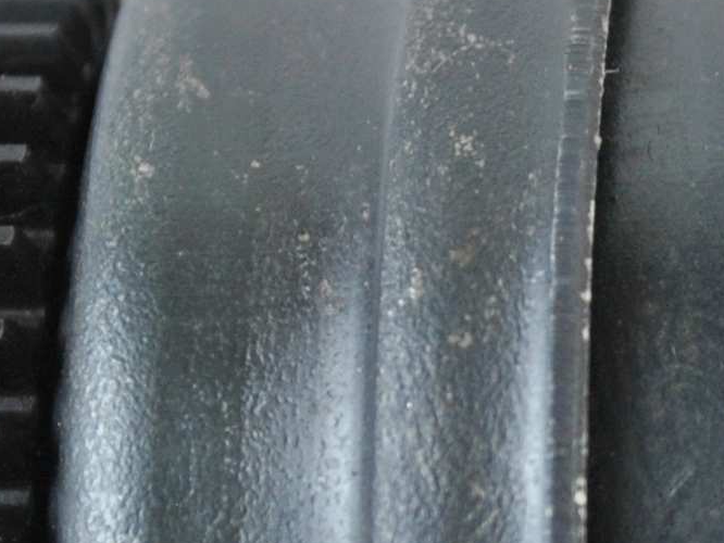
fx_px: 7930
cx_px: 836
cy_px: 567
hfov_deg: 5.2
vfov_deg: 3.9
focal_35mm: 379
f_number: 5.3
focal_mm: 46
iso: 200
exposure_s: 1/25
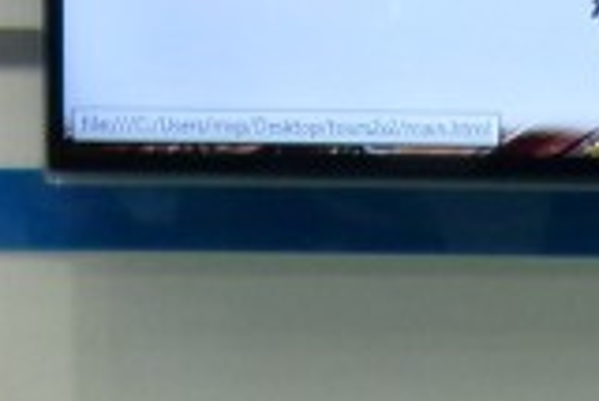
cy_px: 1435
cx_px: 161
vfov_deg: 6.9
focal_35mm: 166
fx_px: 2764
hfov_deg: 12.3
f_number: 2.8
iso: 125
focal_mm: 4.5
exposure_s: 1/60
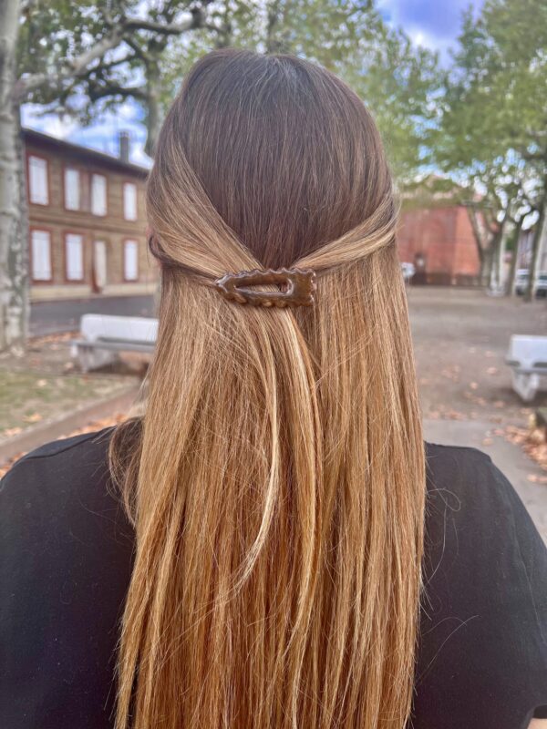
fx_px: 548
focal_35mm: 26
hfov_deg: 53.1
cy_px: 364
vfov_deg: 67.3
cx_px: 274
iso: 50
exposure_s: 1/614
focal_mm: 5.7
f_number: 1.5
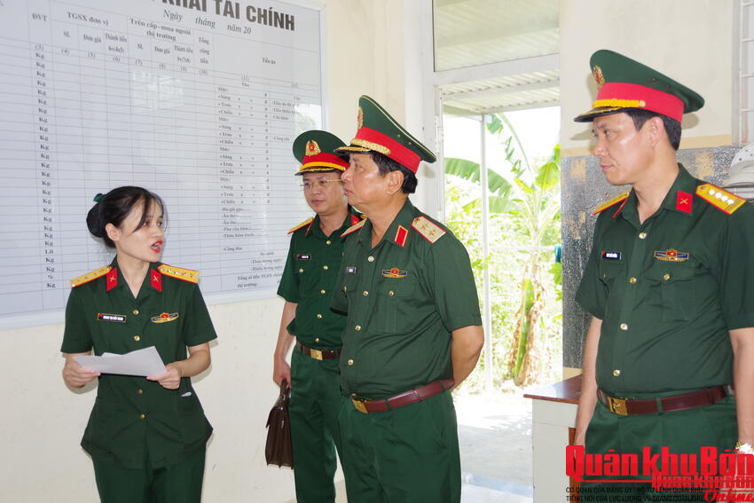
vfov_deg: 31.9
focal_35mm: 42
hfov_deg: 46.4
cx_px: 377
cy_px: 252
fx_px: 880
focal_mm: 28
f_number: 4
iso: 400
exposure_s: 1/180
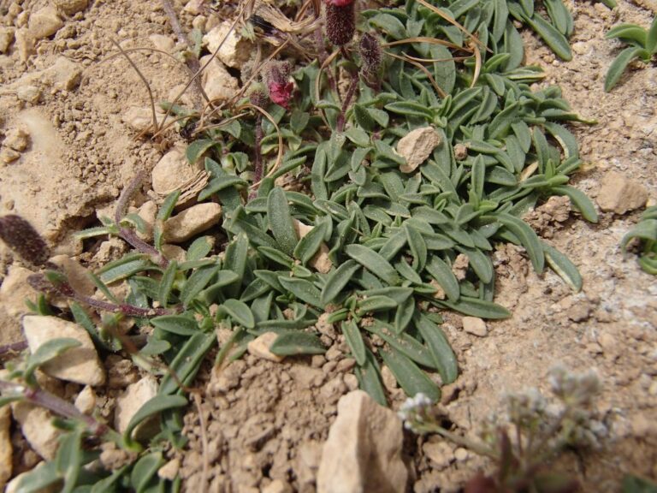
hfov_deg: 50.1
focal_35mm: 37
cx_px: 328
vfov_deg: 38.7
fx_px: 702
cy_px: 246
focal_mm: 6.64
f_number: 4.7
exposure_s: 1/1250
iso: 100
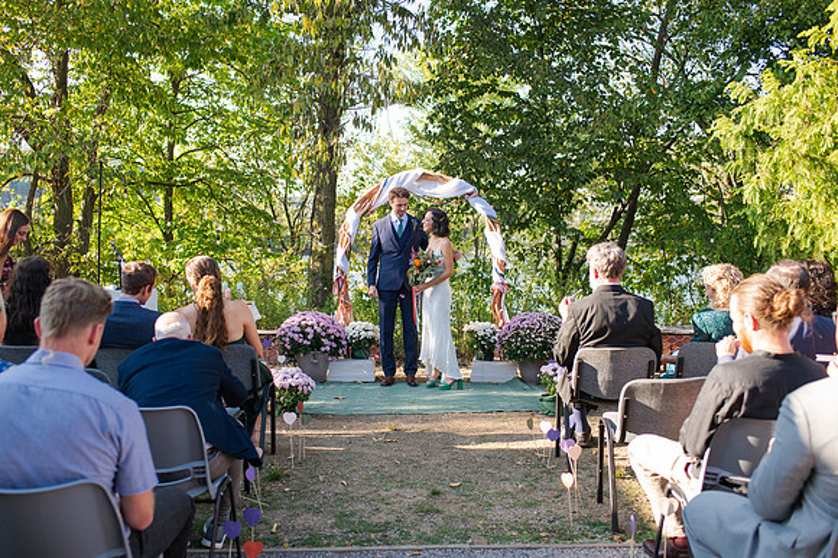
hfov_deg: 50.9
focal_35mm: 38
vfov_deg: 35.2
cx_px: 389
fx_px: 880
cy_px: 279
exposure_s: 1/640
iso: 220
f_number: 3.2
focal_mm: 35
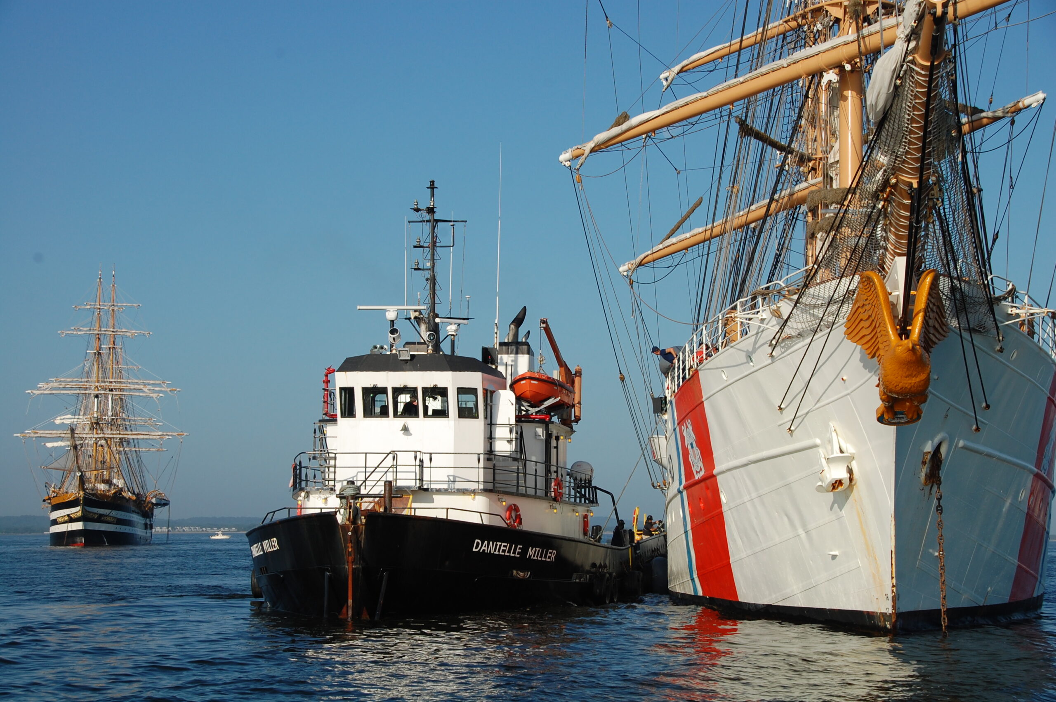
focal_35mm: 78
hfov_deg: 26.0
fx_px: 2286
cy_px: 351
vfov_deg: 17.5
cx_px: 528
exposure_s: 1/500
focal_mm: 52
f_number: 11
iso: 200
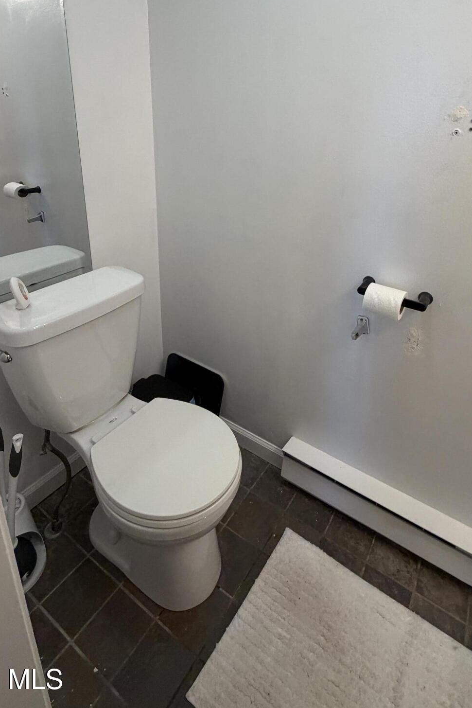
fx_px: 393
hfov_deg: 61.4
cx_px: 283
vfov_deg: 81.2
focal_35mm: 20
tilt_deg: -17.1
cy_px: 238
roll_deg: -3.3
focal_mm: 2.22
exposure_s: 1/120
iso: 250
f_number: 2.2
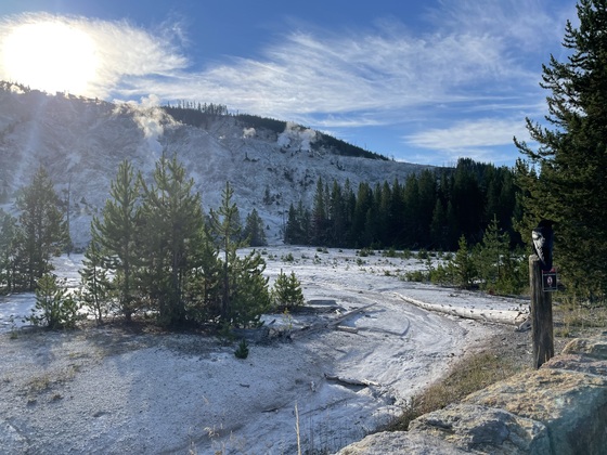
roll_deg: +0.3
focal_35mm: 26
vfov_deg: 53.1
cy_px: 228
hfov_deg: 67.3
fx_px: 456
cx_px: 304
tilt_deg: +2.0
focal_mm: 4.2
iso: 32
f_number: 1.6
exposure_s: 1/2882
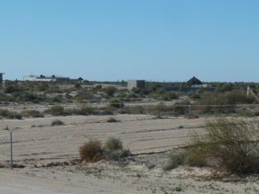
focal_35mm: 122
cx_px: 206
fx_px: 912
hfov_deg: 16.1
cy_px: 100
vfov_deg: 12.1
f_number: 5.6
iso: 80
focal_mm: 9.7
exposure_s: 1/640
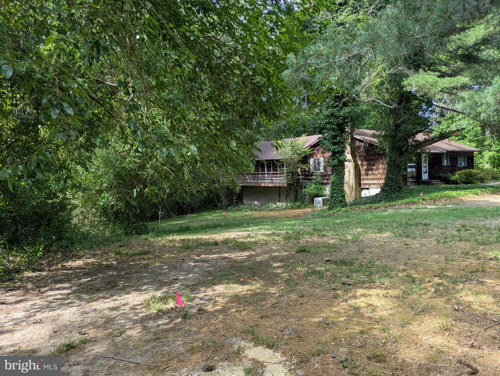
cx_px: 250
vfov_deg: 54.9
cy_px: 188
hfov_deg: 69.4
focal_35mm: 25
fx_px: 361
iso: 47
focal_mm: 5.43
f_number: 1.89
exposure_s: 1/342
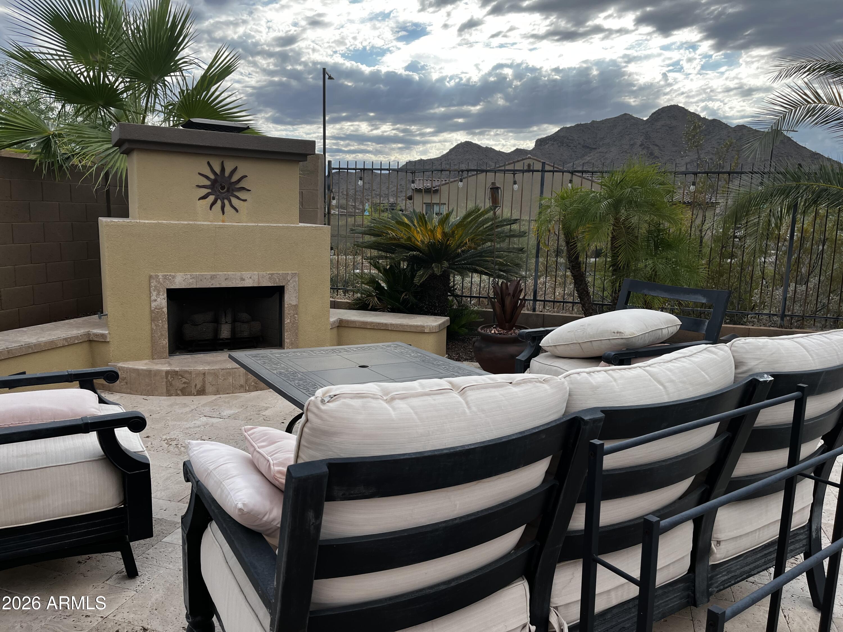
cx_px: 422
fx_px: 633
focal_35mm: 26
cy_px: 316
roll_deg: -1.2
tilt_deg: -8.8
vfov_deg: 53.1
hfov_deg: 67.3
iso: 50
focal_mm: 5.1
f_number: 1.6
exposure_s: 1/1647
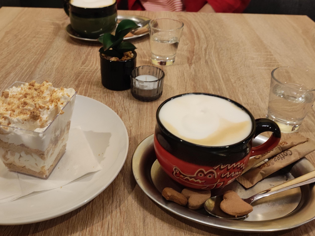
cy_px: 95
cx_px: 126
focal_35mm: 34
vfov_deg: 41.6
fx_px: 309
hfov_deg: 53.6
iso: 976
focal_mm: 4.7
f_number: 1.79
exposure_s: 1/33
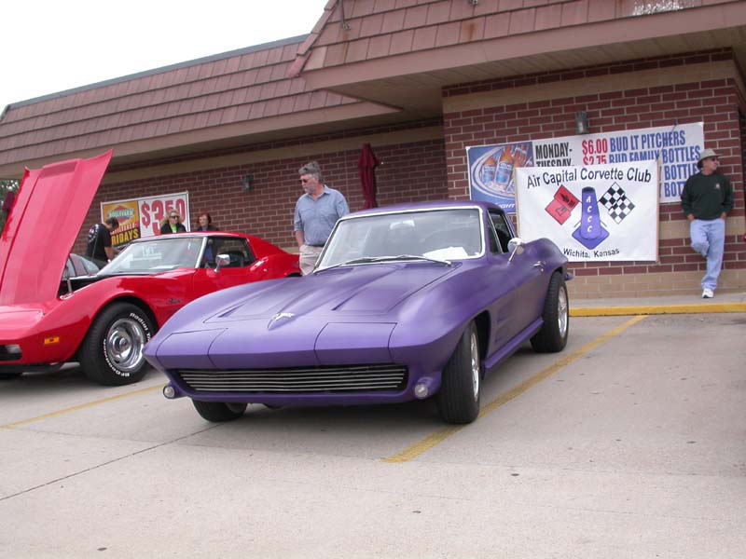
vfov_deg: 37.7
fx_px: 819
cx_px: 373
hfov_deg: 49.0
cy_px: 280
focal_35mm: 38
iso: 100
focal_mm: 7.85
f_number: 5.3
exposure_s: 1/151
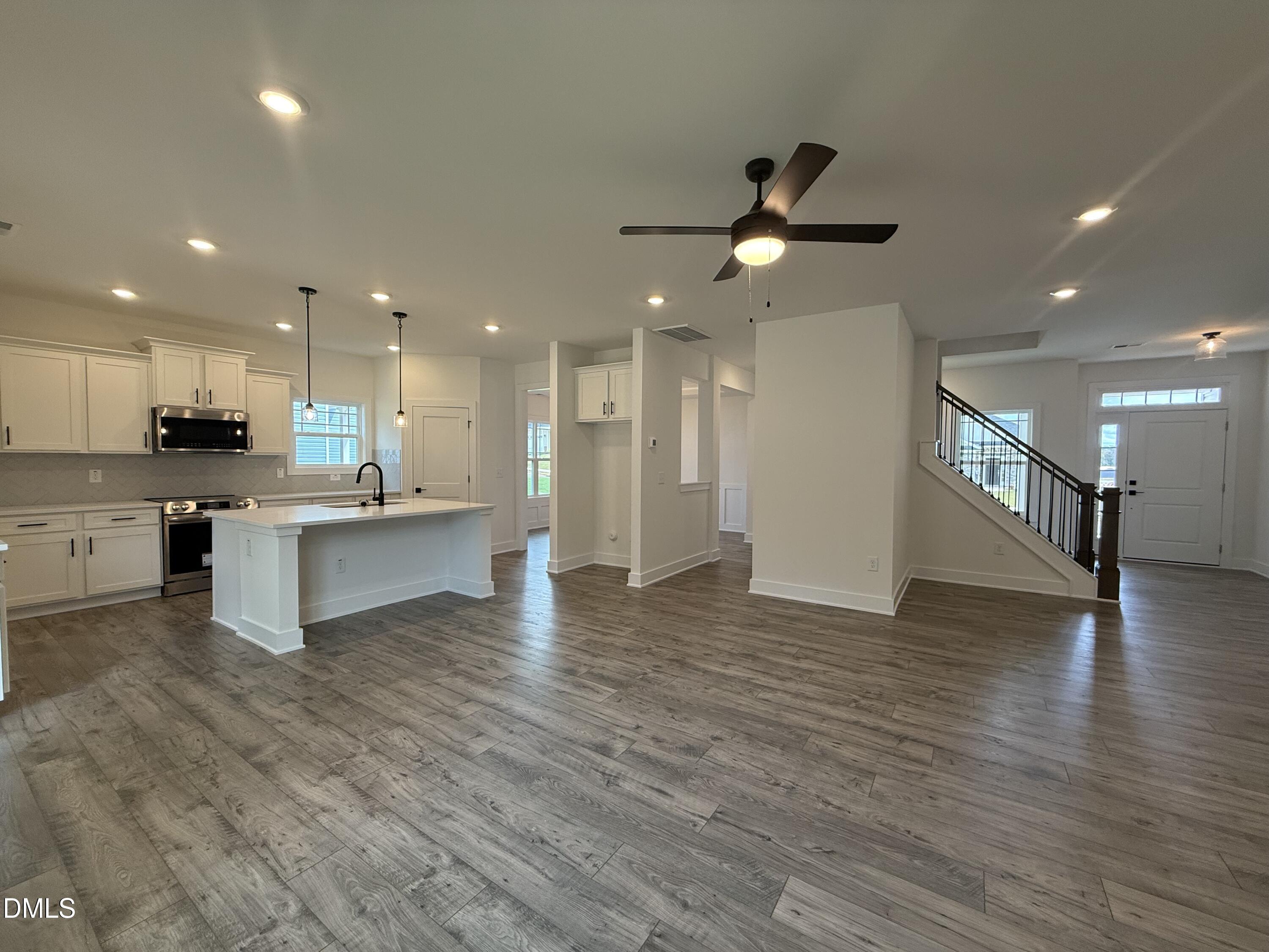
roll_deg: -0.4
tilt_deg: -1.2
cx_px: 634
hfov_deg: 102.1
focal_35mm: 14
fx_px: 513
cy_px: 476
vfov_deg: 85.7
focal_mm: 2.22
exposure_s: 1/120
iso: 125
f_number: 2.2
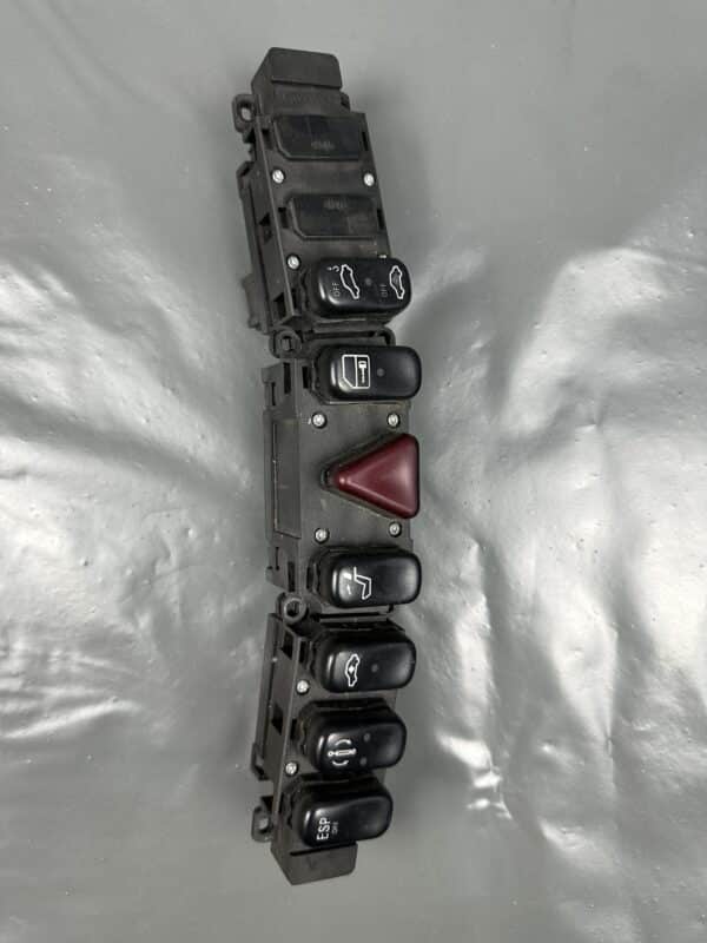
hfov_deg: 56.8
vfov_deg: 71.6
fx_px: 654
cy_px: 472
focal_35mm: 24
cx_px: 354
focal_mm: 6.86
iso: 160
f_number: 1.78
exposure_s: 1/100
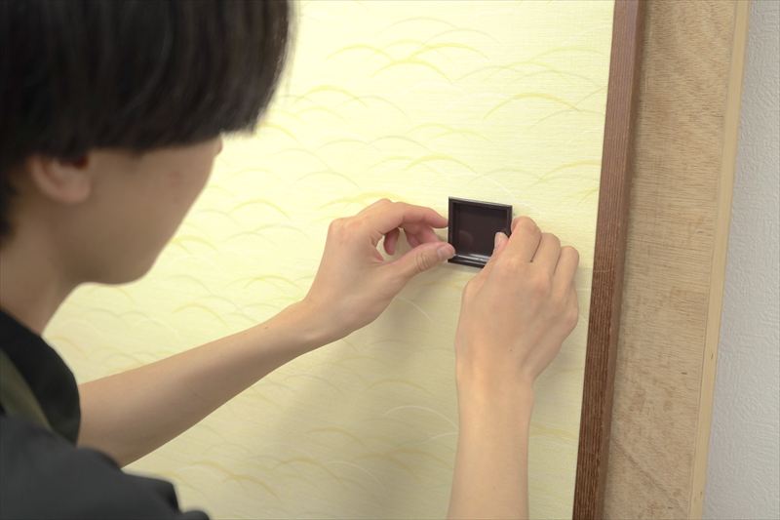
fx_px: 866
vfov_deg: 33.4
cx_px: 390
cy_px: 260
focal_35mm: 40
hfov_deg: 48.5
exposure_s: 1/100
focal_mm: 40
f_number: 4
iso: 1000
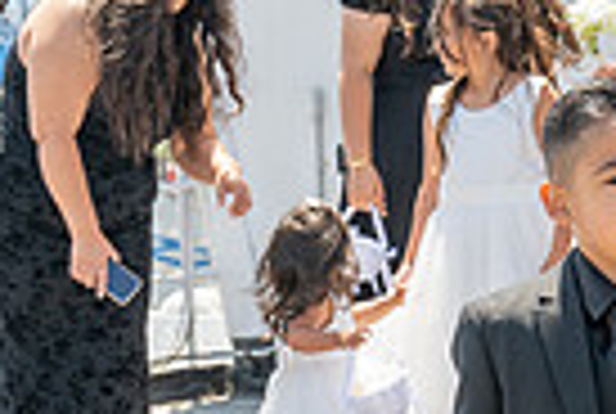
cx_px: 620
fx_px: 3910
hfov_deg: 9.0
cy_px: 547
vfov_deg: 6.0
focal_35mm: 228
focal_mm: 54
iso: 200
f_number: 9
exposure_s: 1/200
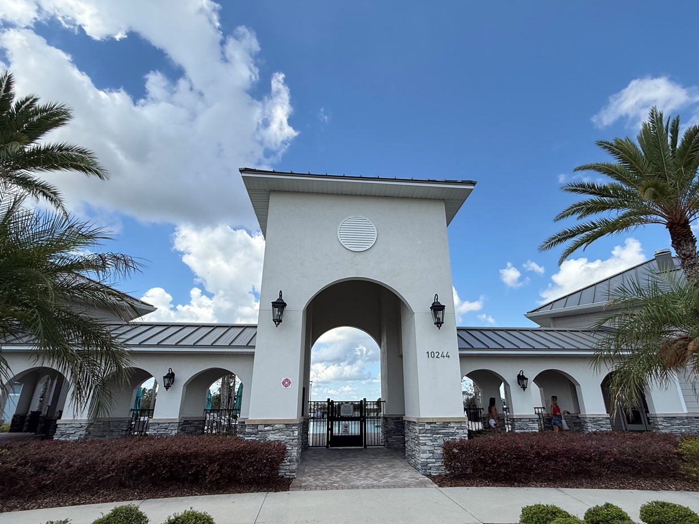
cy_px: 280
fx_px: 363
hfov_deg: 87.7
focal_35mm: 18
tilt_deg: +19.6
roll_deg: +1.2
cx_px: 366
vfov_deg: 71.5
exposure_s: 1/2024
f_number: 2.2
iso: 50
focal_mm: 2.22
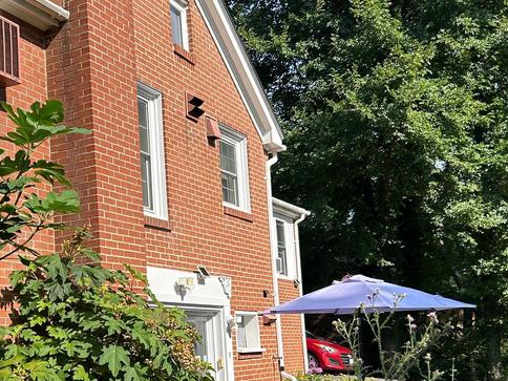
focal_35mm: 55
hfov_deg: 34.4
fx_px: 807
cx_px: 143
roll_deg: +4.3
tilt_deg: +4.5
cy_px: 269
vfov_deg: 26.3
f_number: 1.5
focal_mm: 5.7
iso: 50
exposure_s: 1/2123
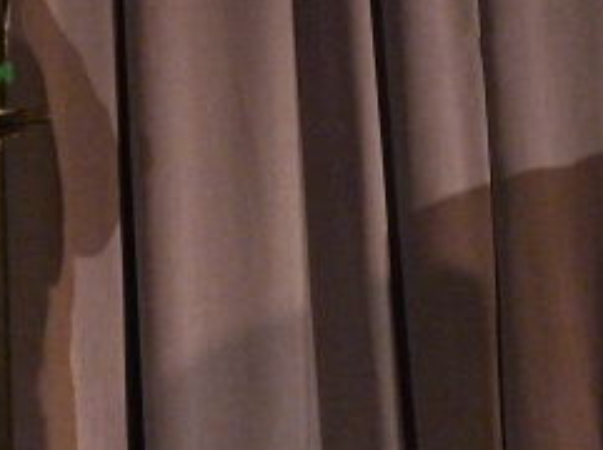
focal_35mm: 162
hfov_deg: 12.2
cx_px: 440
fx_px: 2818
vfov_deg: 9.0
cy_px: -94
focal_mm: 12.8
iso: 800
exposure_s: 1/20
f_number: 2.8
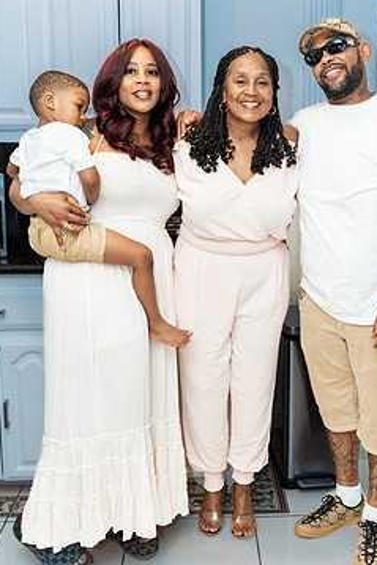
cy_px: 240
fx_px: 690
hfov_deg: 30.4
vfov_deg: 44.4
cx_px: 229
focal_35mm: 44
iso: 800
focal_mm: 35
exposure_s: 1/250
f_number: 3.5
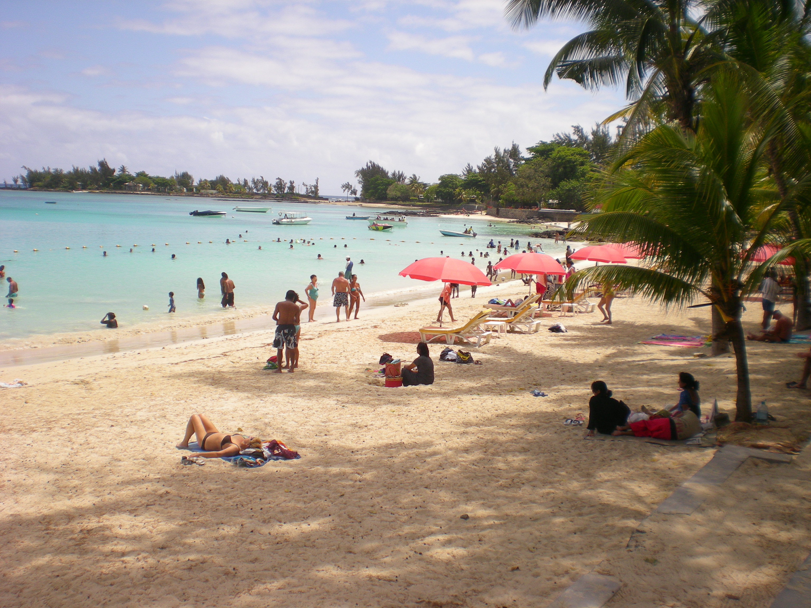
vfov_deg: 37.7
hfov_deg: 49.0
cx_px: 406
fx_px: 890
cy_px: 304
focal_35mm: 38
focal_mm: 6.3
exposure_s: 1/416
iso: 50
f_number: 4.6
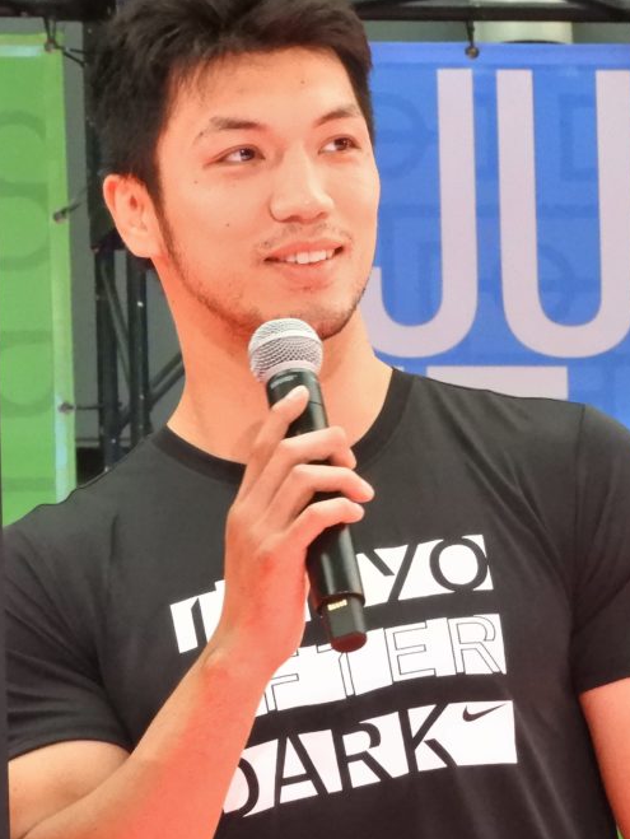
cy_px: 402
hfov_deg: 5.6
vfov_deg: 7.5
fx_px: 6400
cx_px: 545
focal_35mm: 264
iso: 1400
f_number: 5.2
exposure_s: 1/200
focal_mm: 30.5
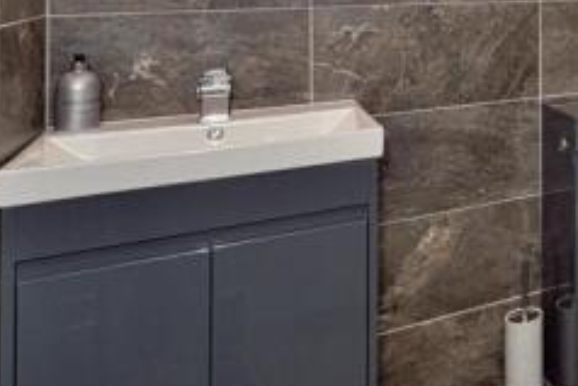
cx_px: 778
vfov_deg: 27.9
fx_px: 707
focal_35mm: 44
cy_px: -38
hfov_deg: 31.9
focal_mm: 16
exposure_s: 1/60
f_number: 7.1
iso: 640
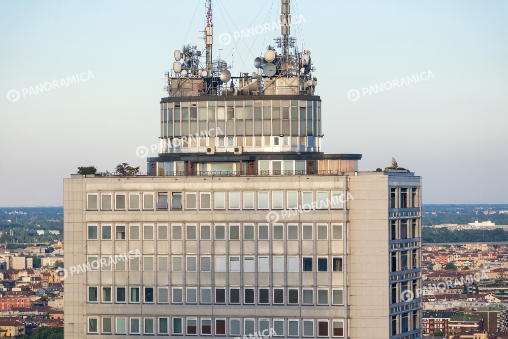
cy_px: 170
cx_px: 254
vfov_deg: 9.2
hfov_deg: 13.7
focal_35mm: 150
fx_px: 2117
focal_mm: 150
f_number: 6.3
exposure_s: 1/640
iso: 800
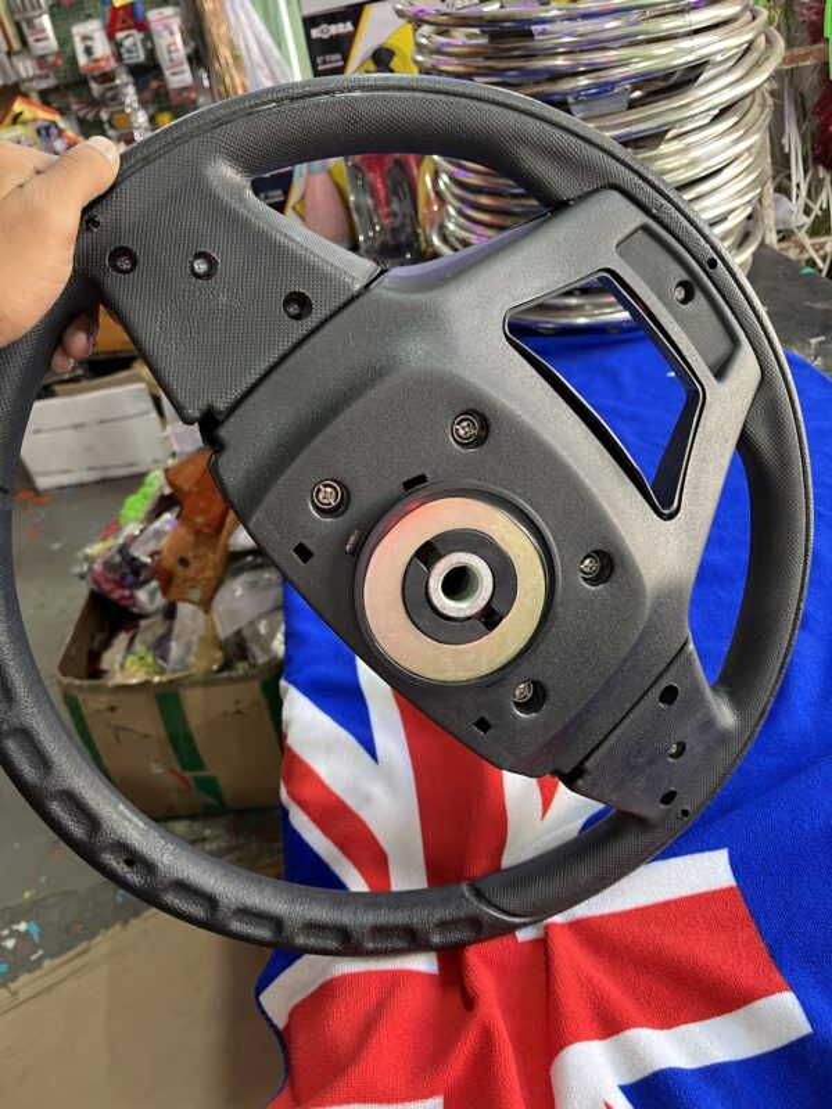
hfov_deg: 53.1
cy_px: 554
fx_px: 833
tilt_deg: -35.3
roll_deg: +11.1
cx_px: 416
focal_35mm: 26
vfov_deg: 67.3
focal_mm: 5.1
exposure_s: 1/50
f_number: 1.6
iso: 125
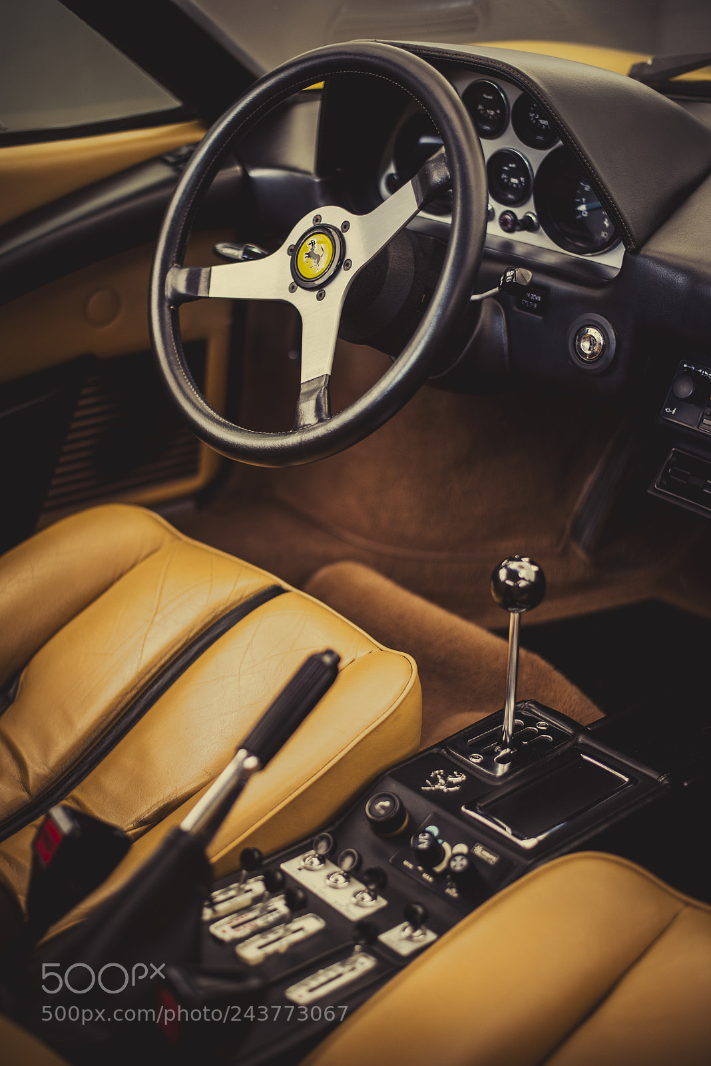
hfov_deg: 27.0
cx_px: 356
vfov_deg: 39.6
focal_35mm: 50
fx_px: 1480
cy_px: 533
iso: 320
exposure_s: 1/60
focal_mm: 50
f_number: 1.8
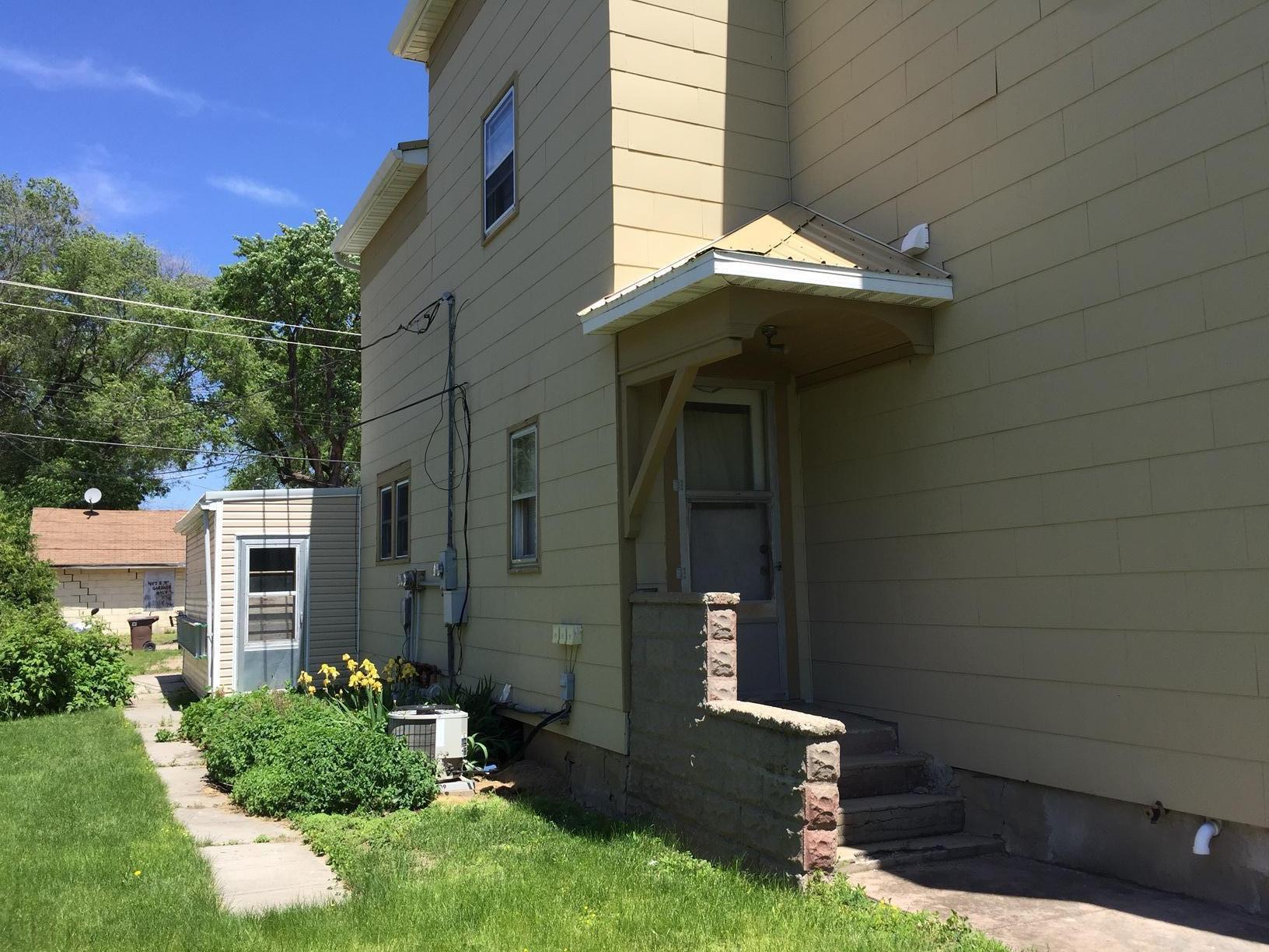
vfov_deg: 48.2
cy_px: 476
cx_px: 634
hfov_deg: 61.7
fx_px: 1063
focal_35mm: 29
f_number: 2.2
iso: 32
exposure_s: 1/1236
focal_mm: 4.15
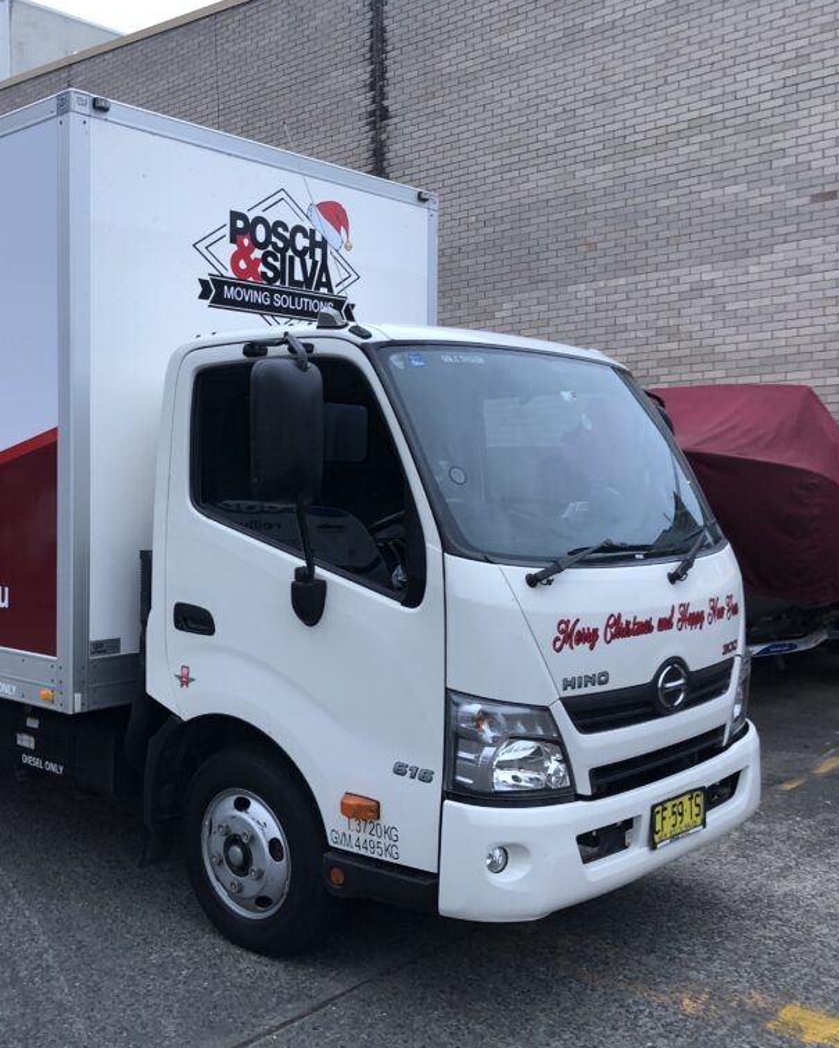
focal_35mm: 37
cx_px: 222
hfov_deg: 39.2
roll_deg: +1.0
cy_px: 523
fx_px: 1148
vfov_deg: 49.1
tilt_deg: -0.7
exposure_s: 1/20
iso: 40
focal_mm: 3.99
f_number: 1.8
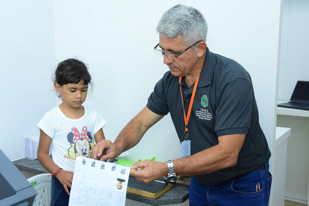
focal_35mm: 44
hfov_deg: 45.0
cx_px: 154
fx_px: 373
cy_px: 103
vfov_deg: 30.9
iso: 1250
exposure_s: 1/160
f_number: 4.5
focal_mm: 29
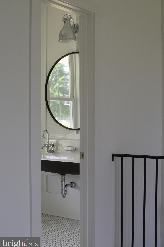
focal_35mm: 54
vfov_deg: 37.2
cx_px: 83
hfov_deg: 25.3
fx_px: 366
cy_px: 125
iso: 400
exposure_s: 1/100
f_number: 5
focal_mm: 35
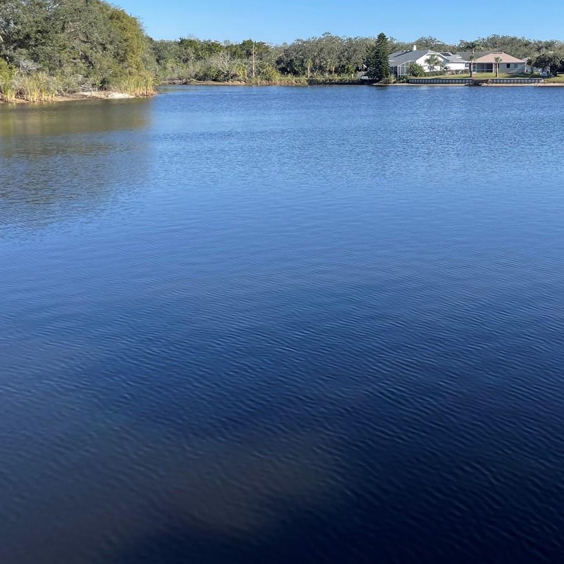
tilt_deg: -9.2
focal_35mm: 41
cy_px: 199
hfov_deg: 40.1
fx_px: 756
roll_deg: -0.1
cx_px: 405
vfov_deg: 40.5
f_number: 1.6
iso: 32
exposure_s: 1/2174
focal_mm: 4.2
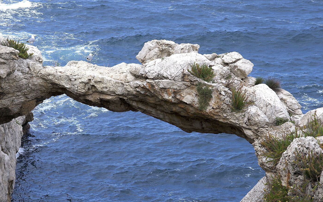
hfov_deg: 15.7
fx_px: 1162
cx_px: 69
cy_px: 123
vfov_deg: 9.9
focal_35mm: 132
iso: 1000
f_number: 13
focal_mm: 75
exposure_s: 1/640
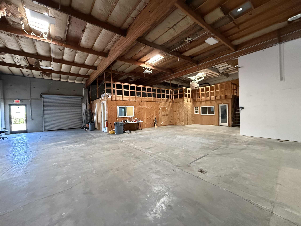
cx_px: 150
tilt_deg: -0.9
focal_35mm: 14
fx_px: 122
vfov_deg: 85.7
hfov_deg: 102.1
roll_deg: +1.9
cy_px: 113
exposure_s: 1/60
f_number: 2.2
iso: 800
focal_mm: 2.22
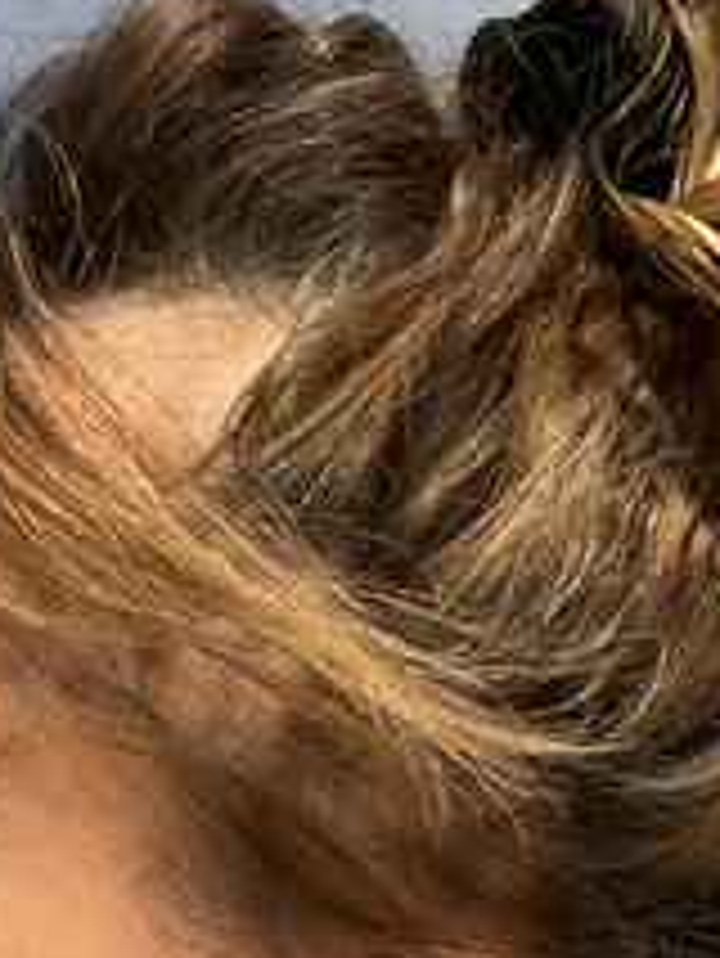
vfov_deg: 17.1
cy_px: 1187
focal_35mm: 109
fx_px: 3020
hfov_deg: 13.5
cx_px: 63
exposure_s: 1/60
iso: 125
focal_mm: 3
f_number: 1.8
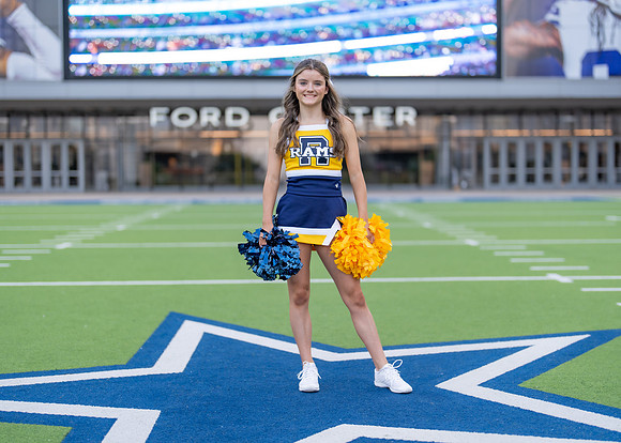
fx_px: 984
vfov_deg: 25.4
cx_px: 321
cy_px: 223
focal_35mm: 56
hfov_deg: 35.0
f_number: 1.2
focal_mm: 50
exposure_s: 1/500
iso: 100
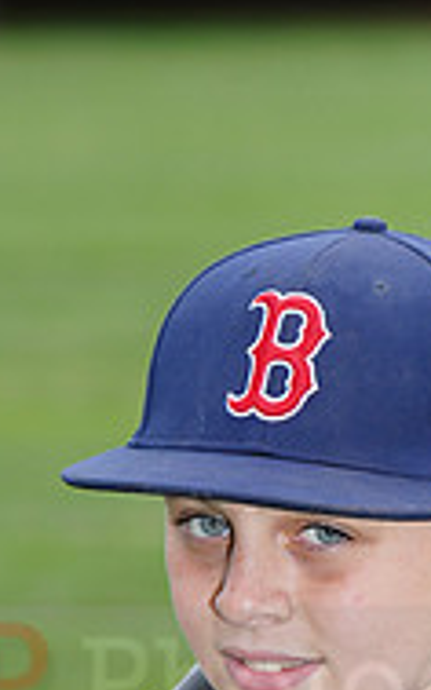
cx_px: 345
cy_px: 657
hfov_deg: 2.3
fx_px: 10514
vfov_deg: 3.8
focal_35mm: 559
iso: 200
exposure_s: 1/250
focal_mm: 179
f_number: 8
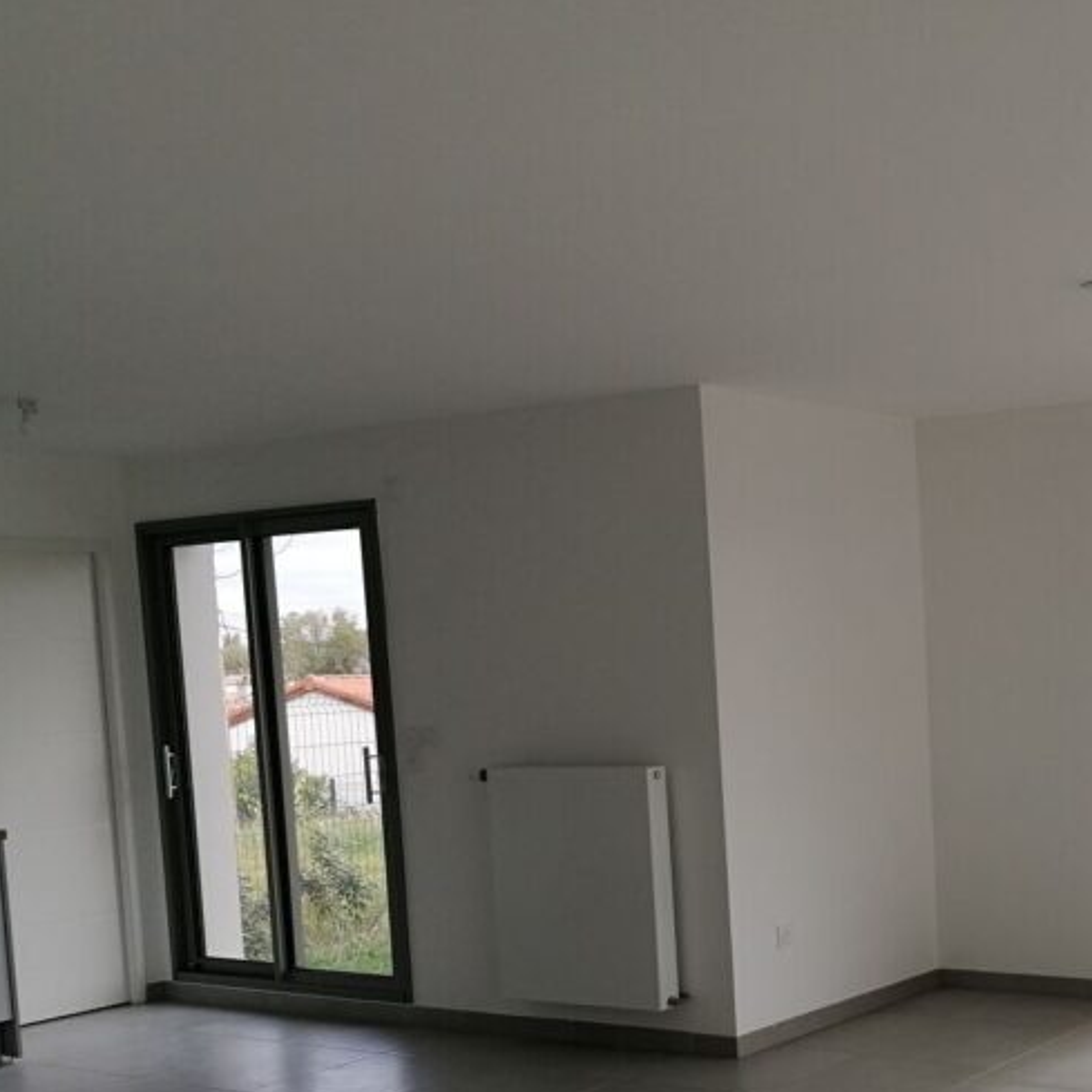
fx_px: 1785
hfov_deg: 31.8
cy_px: 784
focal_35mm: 50
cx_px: 1059
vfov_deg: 33.5
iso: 50
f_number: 1.8
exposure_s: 1/264
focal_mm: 4.75
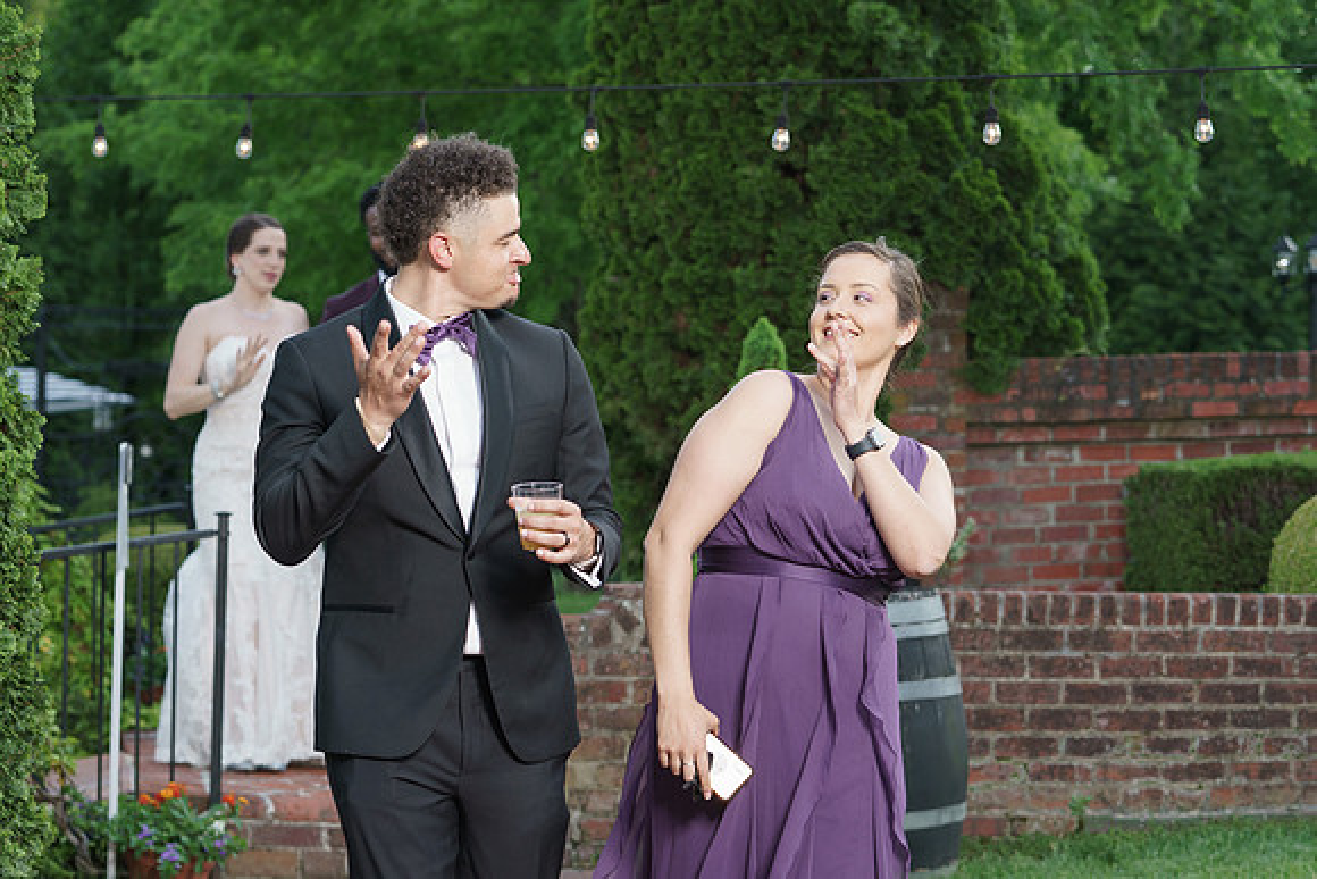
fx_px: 3238
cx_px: 694
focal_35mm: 88
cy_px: 508
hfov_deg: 23.0
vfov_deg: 15.4
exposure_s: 1/200
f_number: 4
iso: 200
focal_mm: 70
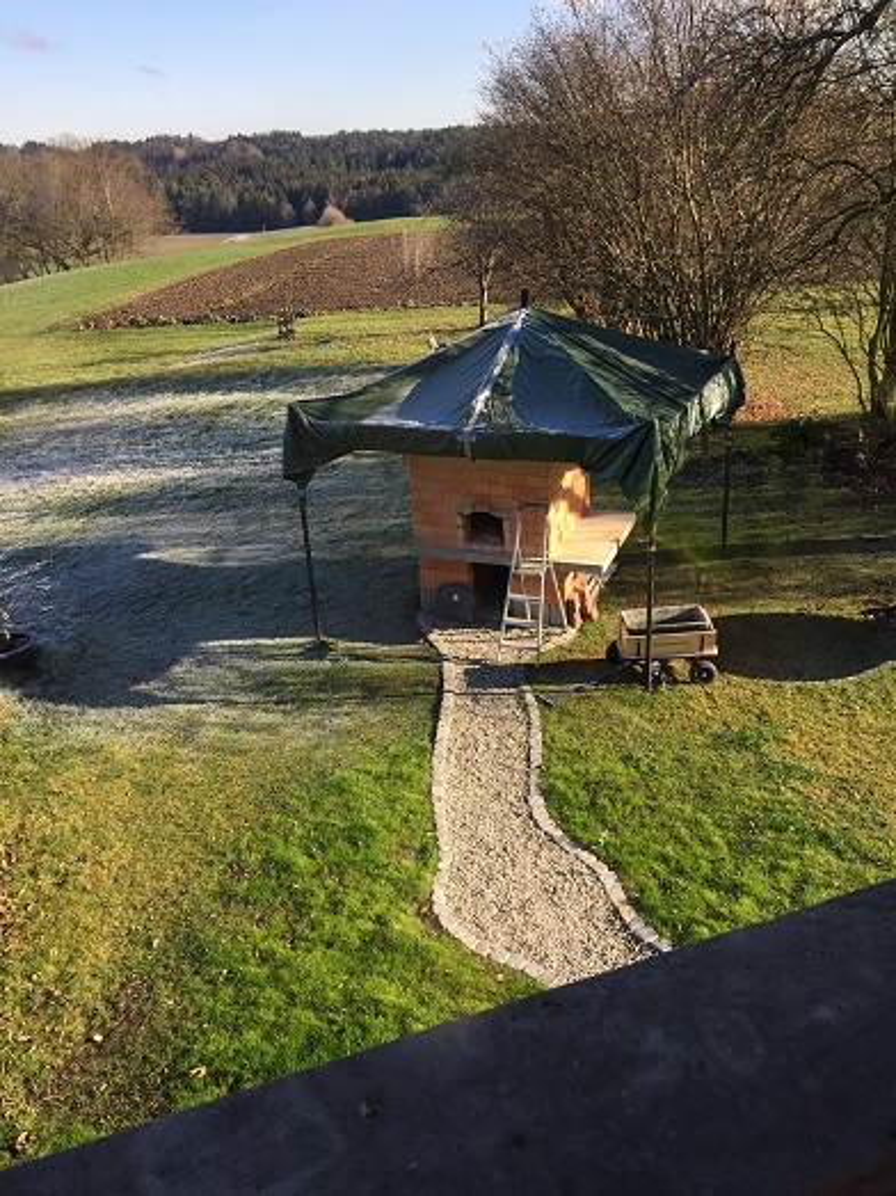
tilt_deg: -22.8
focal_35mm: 29
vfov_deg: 61.7
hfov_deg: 48.2
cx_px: 448
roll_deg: +2.9
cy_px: 598
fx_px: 1001
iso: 32
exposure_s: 1/590
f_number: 2.2
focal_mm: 4.15
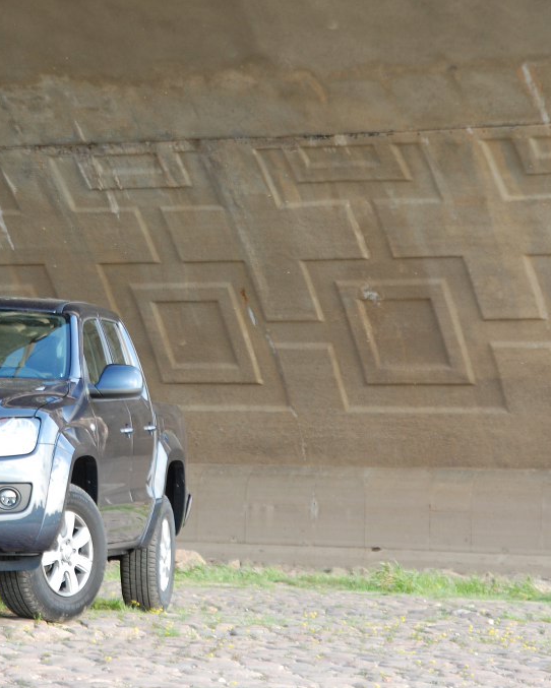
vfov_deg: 8.3
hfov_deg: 6.6
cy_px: 345
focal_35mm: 234
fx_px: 4768
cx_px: 152
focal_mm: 110
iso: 400
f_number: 5.6
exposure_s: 1/160
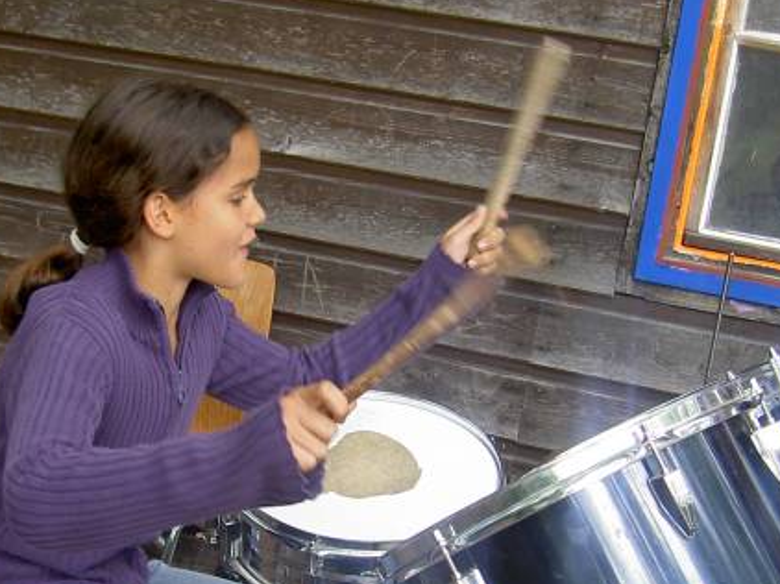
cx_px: 272
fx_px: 1666
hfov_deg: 26.2
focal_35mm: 74
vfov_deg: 19.8
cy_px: 425
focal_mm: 8
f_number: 2.8
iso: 100
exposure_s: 1/80
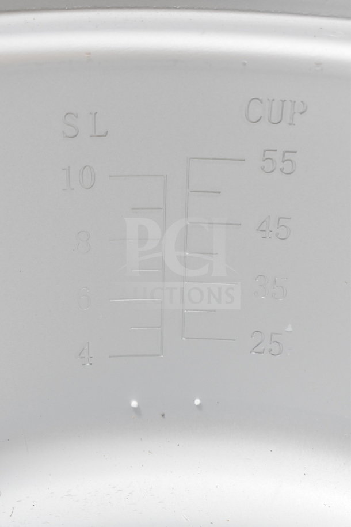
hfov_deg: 18.9
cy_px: 264
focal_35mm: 72
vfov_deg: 28.1
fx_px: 1053
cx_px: 176
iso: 1100
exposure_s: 1/80
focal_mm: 48
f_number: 5.3
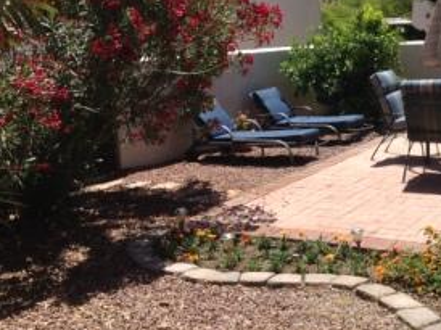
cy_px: 125
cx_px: 332
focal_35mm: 54
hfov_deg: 34.8
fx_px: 687
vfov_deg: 26.9
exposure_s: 1/999
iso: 25
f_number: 2.4
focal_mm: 3.3
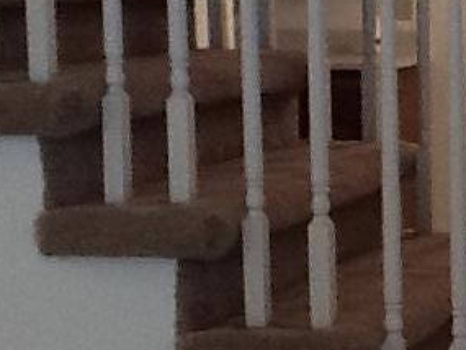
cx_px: 657
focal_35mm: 148
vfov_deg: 10.0
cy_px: 231
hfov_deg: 12.8
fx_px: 1993
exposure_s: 1/30
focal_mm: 2.03
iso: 125
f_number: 2.4
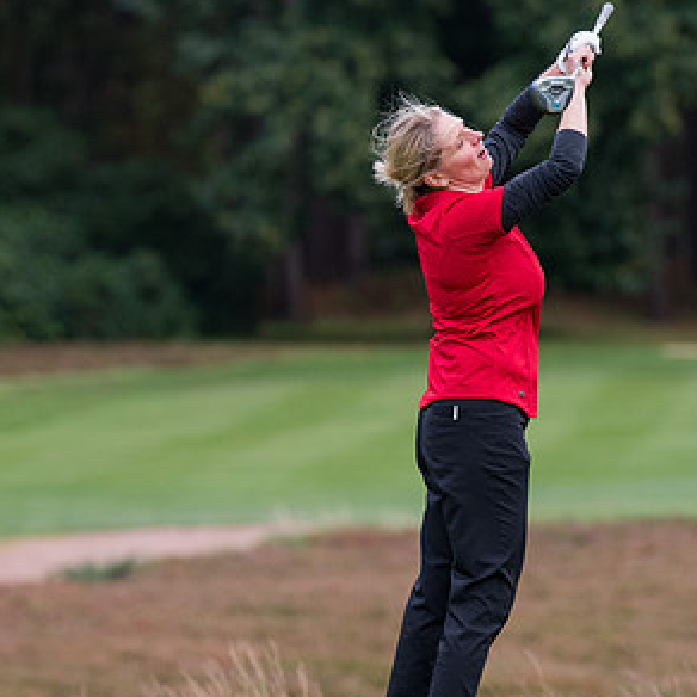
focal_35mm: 427
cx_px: 367
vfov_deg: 4.1
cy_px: 395
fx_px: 9727
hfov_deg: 4.1
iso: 1000
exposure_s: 1/1000
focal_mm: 200
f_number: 4
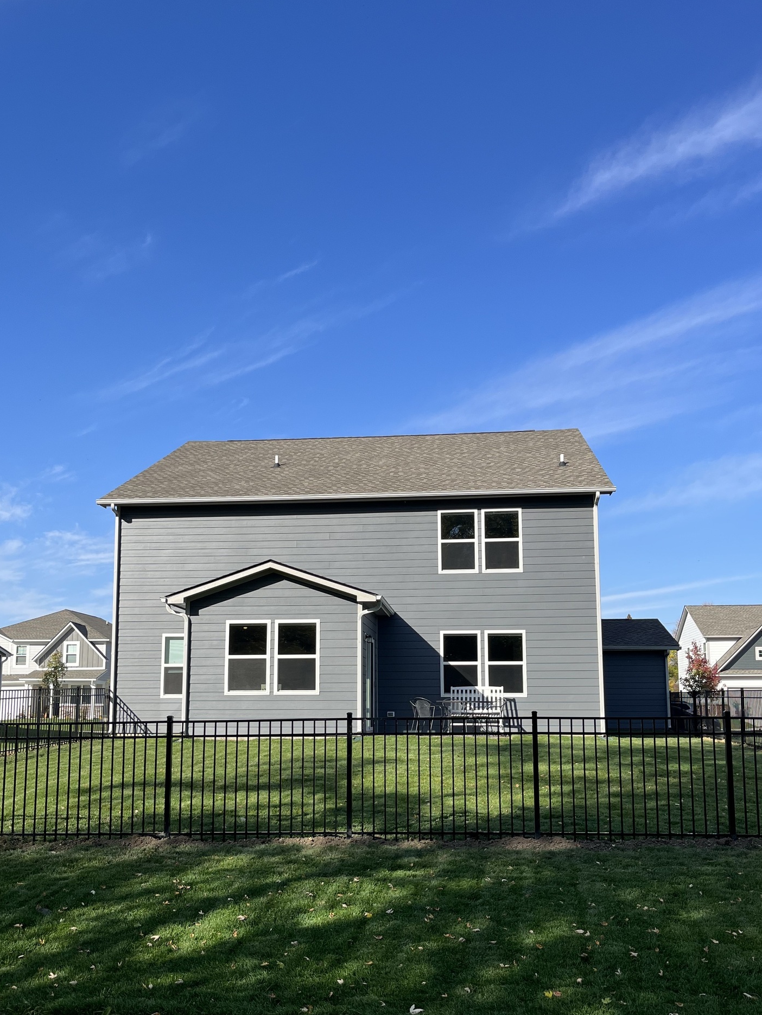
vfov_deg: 56.5
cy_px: 599
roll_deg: -1.2
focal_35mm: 32
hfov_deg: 44.2
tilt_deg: +10.9
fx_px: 939
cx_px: 384
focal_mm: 5.1
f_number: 1.6
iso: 50
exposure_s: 1/2688
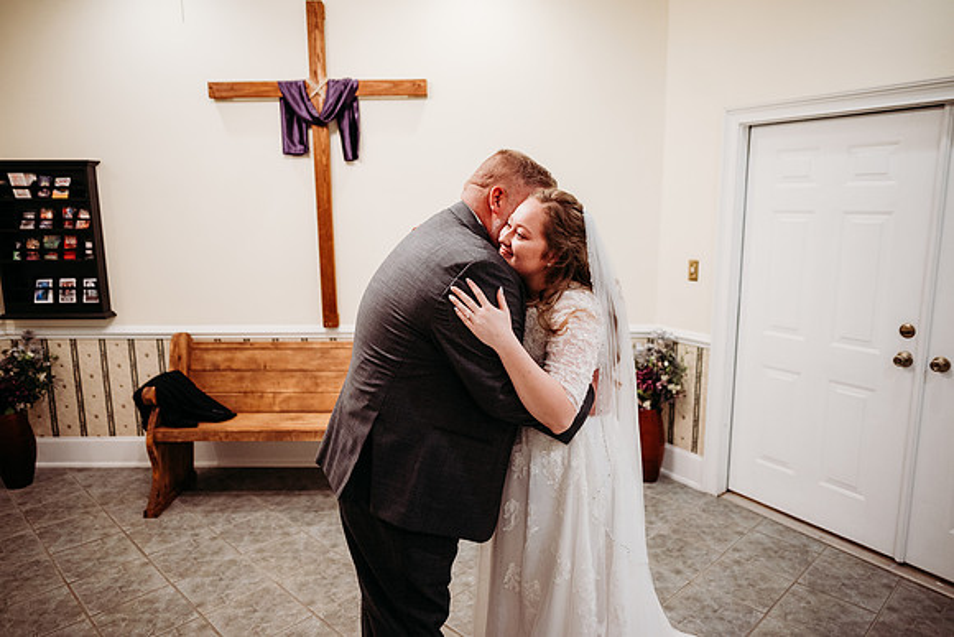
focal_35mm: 24
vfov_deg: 53.2
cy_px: 318
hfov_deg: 73.7
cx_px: 477
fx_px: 636
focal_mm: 24
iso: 1250
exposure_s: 1/200
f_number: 2.2
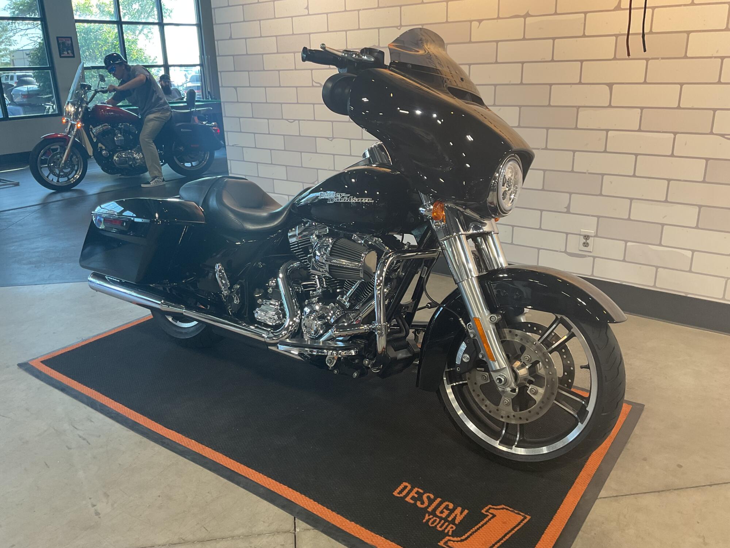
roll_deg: +2.5
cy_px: 274
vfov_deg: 48.2
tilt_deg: -18.8
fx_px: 612
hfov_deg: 61.7
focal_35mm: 29
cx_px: 365
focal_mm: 3
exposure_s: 1/50
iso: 50
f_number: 1.8
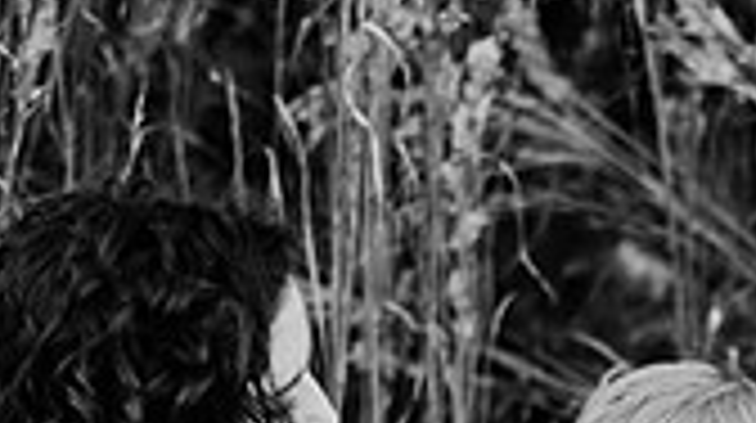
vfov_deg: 6.6
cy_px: 560
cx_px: 670
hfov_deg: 11.8
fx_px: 3624
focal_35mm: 181
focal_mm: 50
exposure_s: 1/800
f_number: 1.8
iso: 200
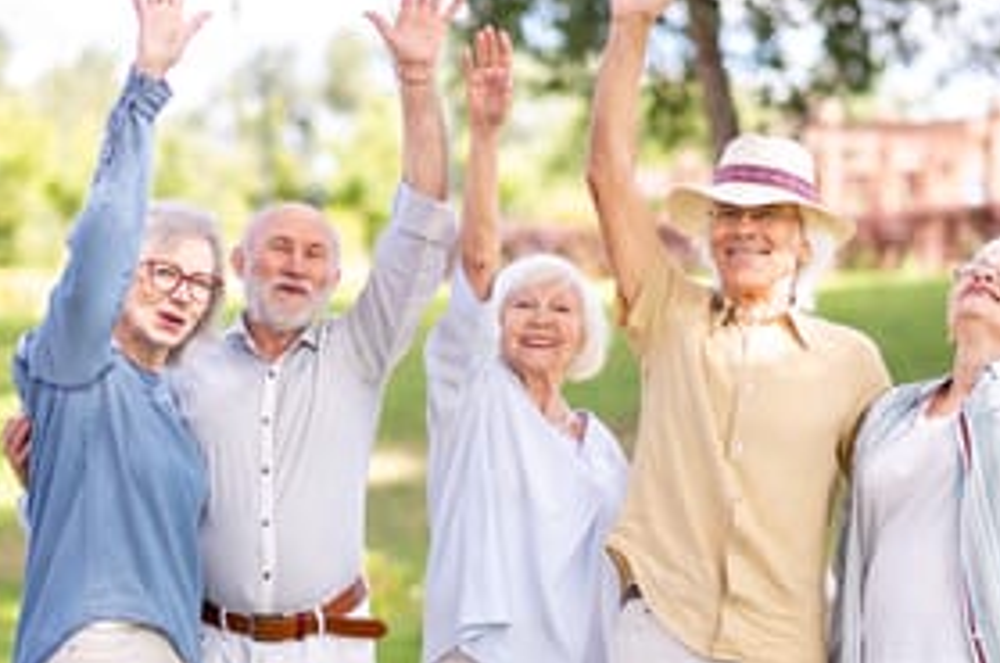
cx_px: 541
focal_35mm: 122
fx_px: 3383
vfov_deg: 11.2
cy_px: 342
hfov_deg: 16.8
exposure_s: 1/800
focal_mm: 85
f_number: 2.2
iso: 160
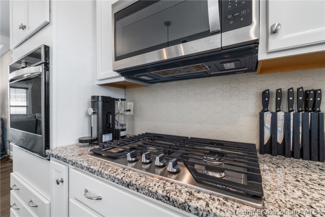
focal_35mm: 15
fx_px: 135
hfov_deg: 100.4
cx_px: 162
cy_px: 108
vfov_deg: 77.3
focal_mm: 10
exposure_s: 1/4
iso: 400
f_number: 8
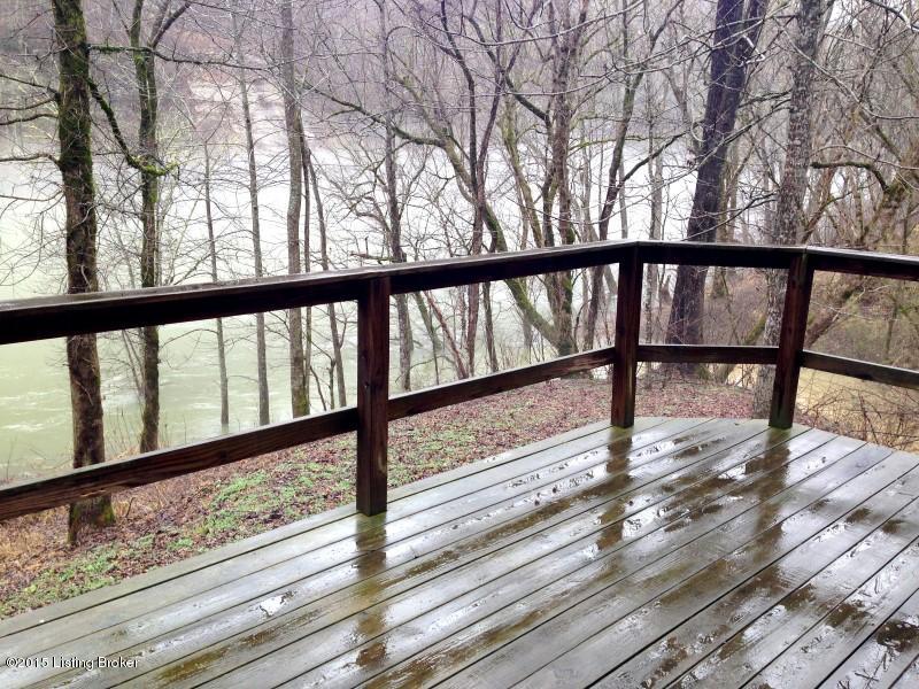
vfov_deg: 42.9
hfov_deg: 55.4
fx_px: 876
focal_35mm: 33
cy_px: 344
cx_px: 460
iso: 50
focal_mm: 4.12
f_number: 2.4
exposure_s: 1/146
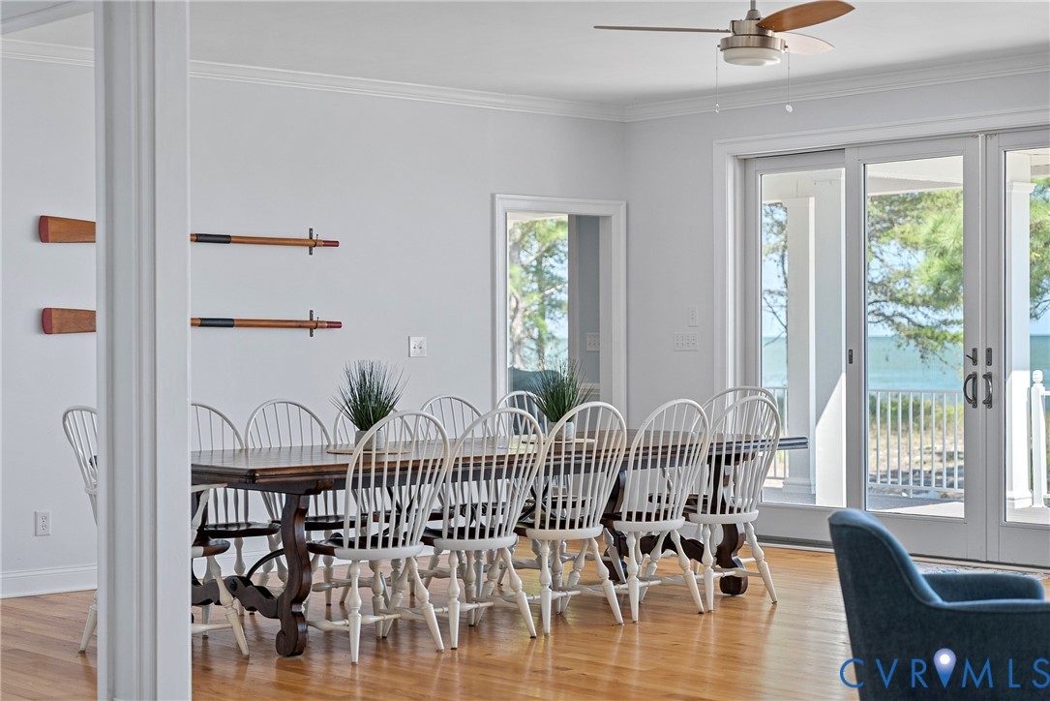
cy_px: 350
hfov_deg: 31.0
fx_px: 1896
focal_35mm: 65
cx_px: 525
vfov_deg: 20.9
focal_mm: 65
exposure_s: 1/60
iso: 800
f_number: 2.8
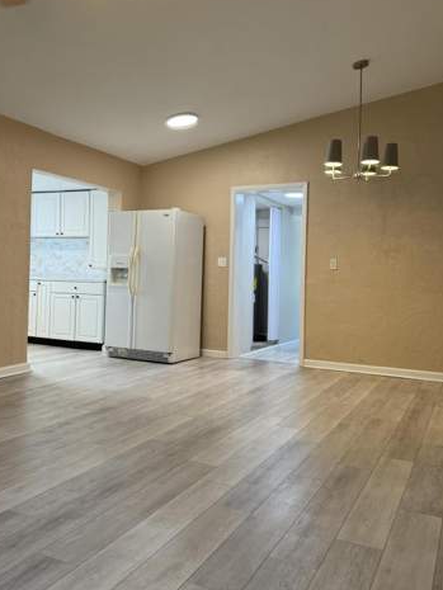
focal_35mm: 33
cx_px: 168
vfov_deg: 55.2
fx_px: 563
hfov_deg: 42.7
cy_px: 265
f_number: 1.78
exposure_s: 1/60
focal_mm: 6.76
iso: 125
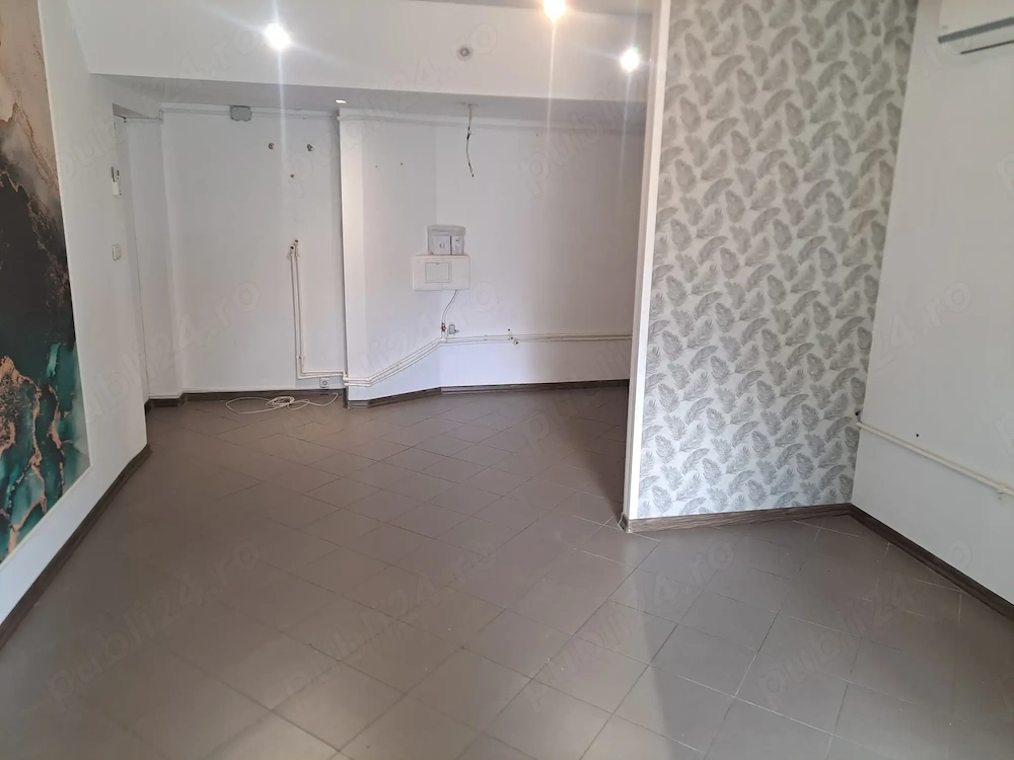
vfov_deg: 56.8
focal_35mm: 24
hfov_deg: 71.6
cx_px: 507
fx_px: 703
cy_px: 380
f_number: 1.8
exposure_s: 1/50
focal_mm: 5.23
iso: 100
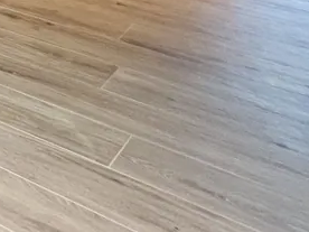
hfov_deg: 17.9
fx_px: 589
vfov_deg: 18.6
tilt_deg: -9.6
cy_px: -152
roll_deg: +1.3
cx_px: -337
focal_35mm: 66
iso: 200
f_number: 1.8
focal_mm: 1.57
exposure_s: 1/100
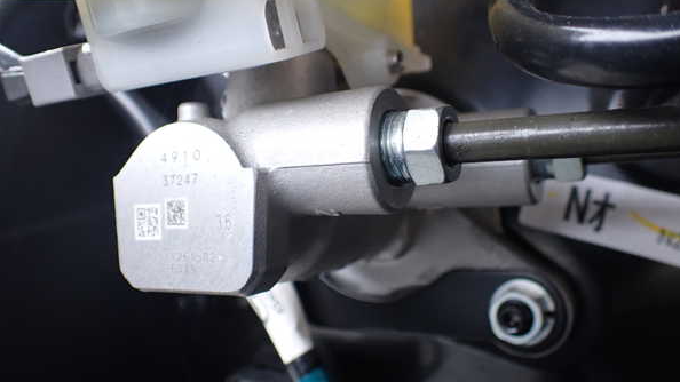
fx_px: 595
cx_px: 342
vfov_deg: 35.6
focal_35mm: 33
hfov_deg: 59.5
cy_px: 182
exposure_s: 1/125
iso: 250
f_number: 2.3
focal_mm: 5.4
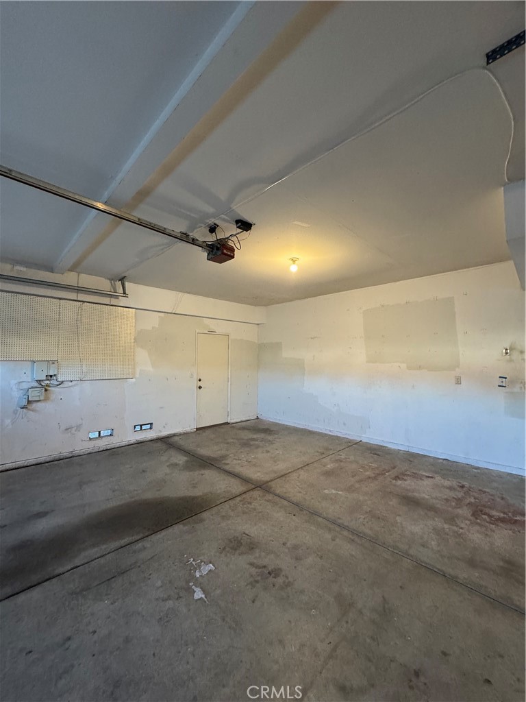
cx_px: 263
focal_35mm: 14
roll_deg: -0.5
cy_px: 351
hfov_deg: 85.7
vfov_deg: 102.1
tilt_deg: +6.1
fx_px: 284
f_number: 2.2
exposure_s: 1/60
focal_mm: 2.22
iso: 320
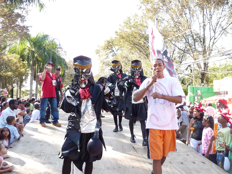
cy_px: 87
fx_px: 255
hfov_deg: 49.0
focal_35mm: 38
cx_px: 116
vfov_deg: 37.7
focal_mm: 4.8
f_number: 3.2
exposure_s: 1/125
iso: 100
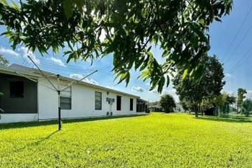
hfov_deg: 83.5
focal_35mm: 20
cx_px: 143
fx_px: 140
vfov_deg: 59.7
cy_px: 119
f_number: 2.2
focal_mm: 2.22
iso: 64
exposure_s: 1/3125
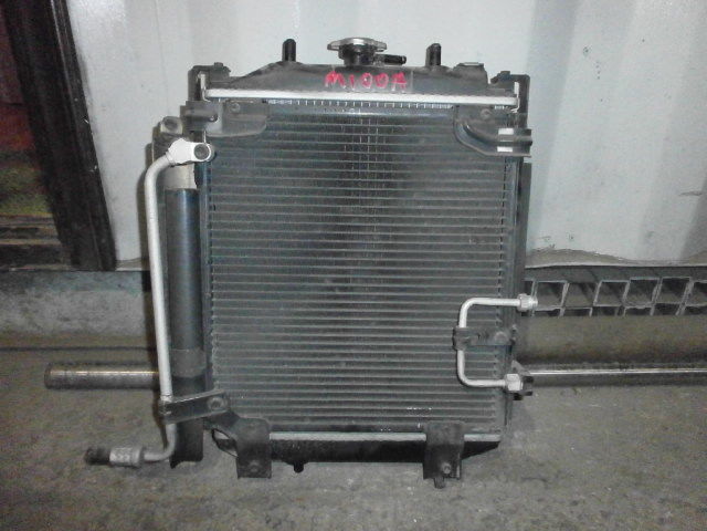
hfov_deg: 65.3
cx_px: 354
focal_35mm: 27
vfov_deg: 51.4
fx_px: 551
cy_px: 266
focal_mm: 4.8
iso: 1600
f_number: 2.9
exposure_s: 1/30
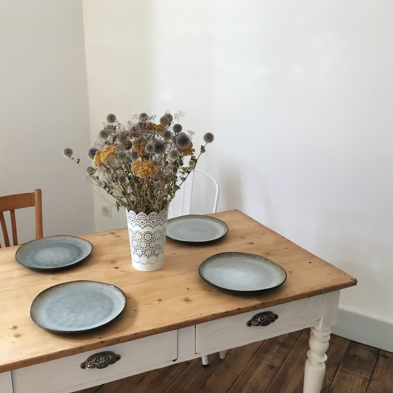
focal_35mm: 35
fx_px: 450
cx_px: 143
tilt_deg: -19.1
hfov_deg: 46.7
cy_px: 193
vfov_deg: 47.2
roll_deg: +3.2
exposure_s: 1/33
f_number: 2.2
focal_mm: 4.15
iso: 40
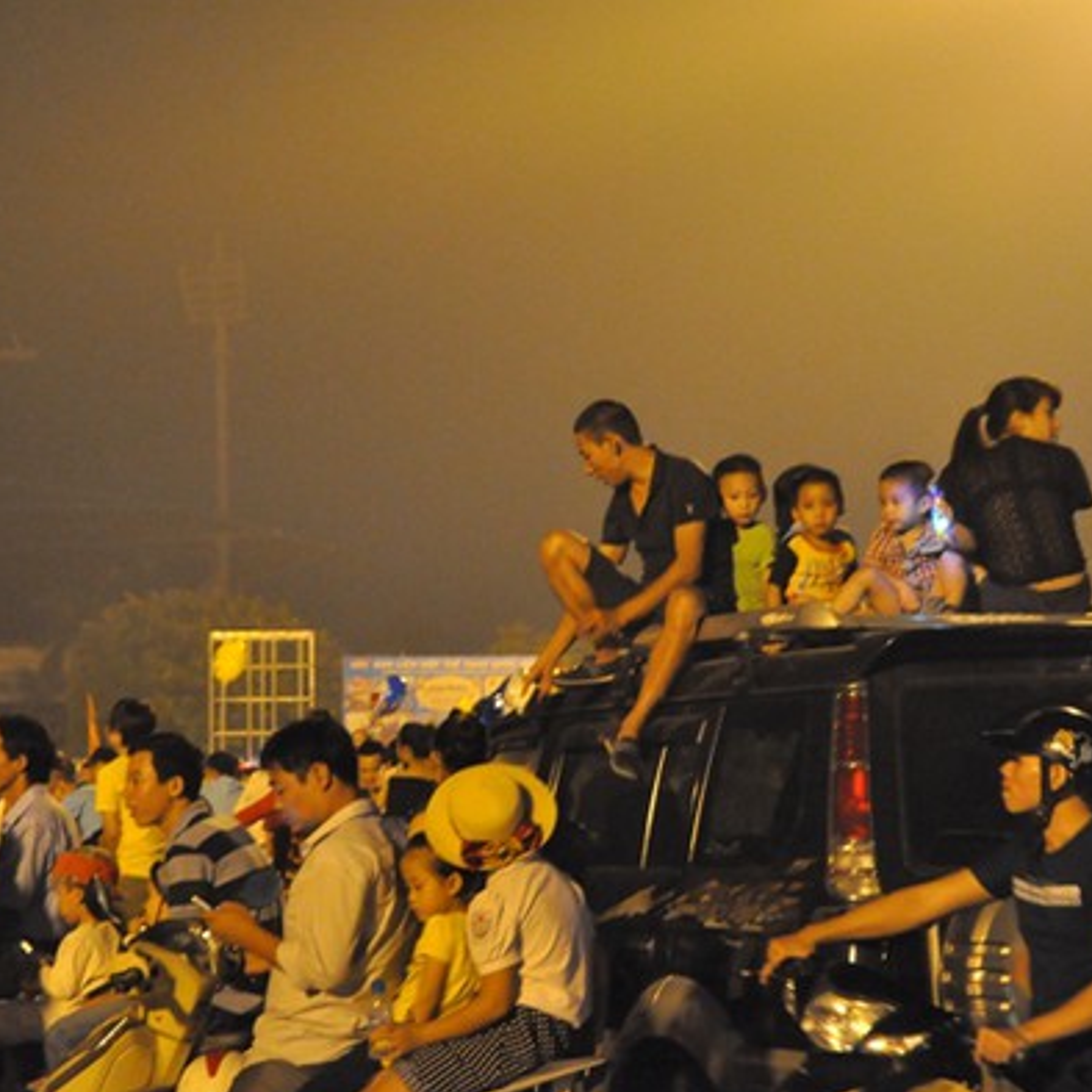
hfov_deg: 18.7
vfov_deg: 18.7
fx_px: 3319
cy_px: 549
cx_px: 538
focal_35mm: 93
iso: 3200
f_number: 5
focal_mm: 48
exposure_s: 1/15
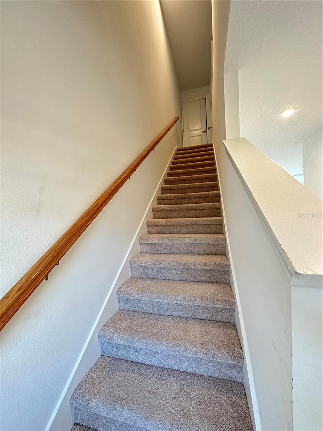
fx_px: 174
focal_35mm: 14
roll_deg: +2.6
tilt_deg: -0.5
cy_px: 216
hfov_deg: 85.7
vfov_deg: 102.1
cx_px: 162
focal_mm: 2.22
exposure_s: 1/60
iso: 400
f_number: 2.2
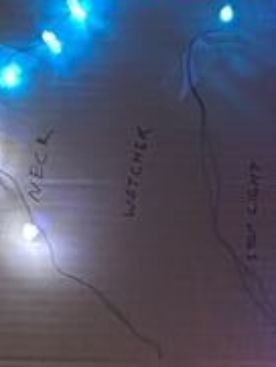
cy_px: 823
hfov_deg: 10.1
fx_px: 1561
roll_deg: +3.5
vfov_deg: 11.5
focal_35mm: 147
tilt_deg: -17.8
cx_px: 158
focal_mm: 4.25
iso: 640
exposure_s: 1/30
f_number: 1.8
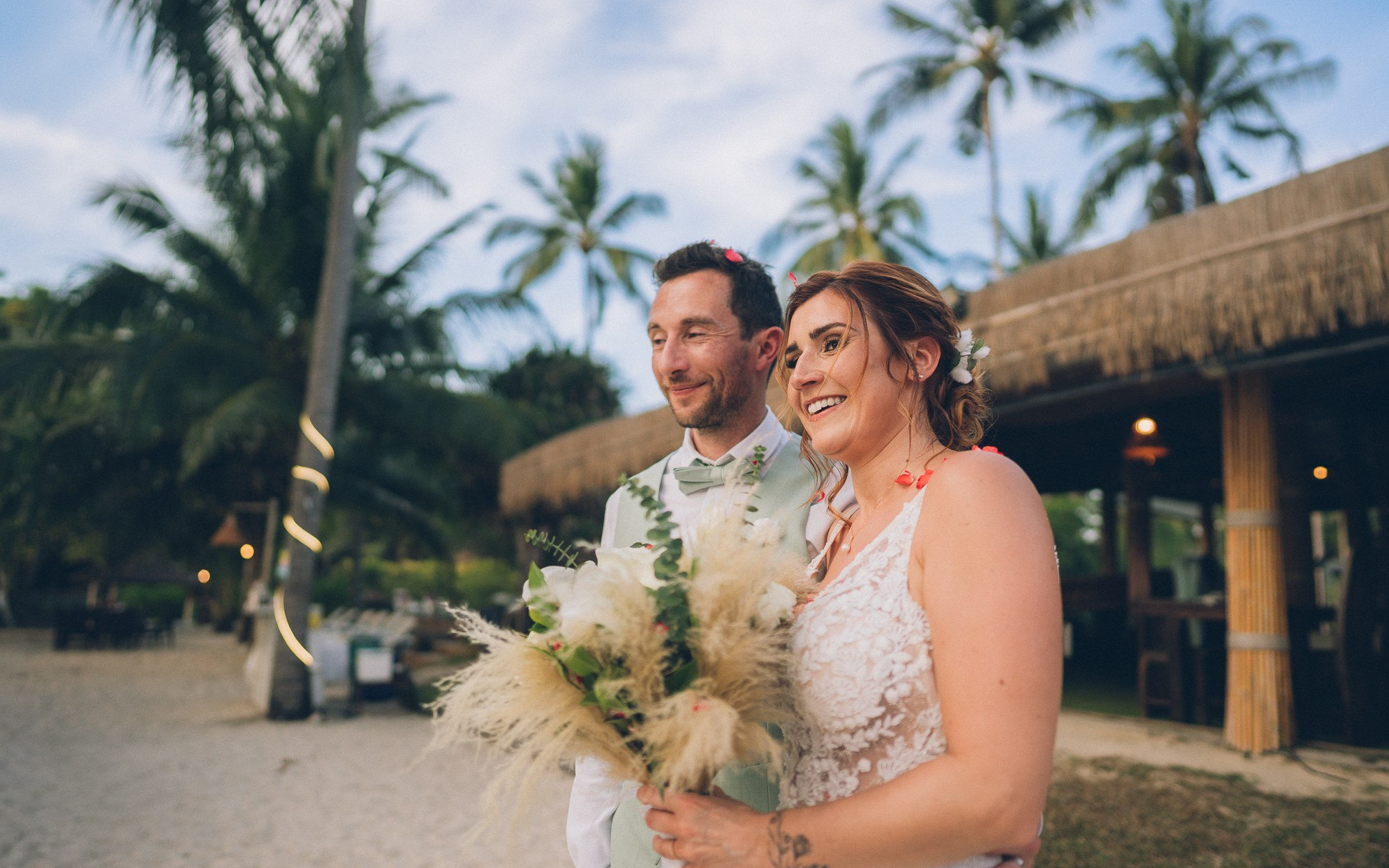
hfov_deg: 72.6
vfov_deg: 49.3
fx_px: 946
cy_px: 444
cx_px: 700
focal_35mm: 25
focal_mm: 24
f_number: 1.4
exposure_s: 1/2500
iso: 160
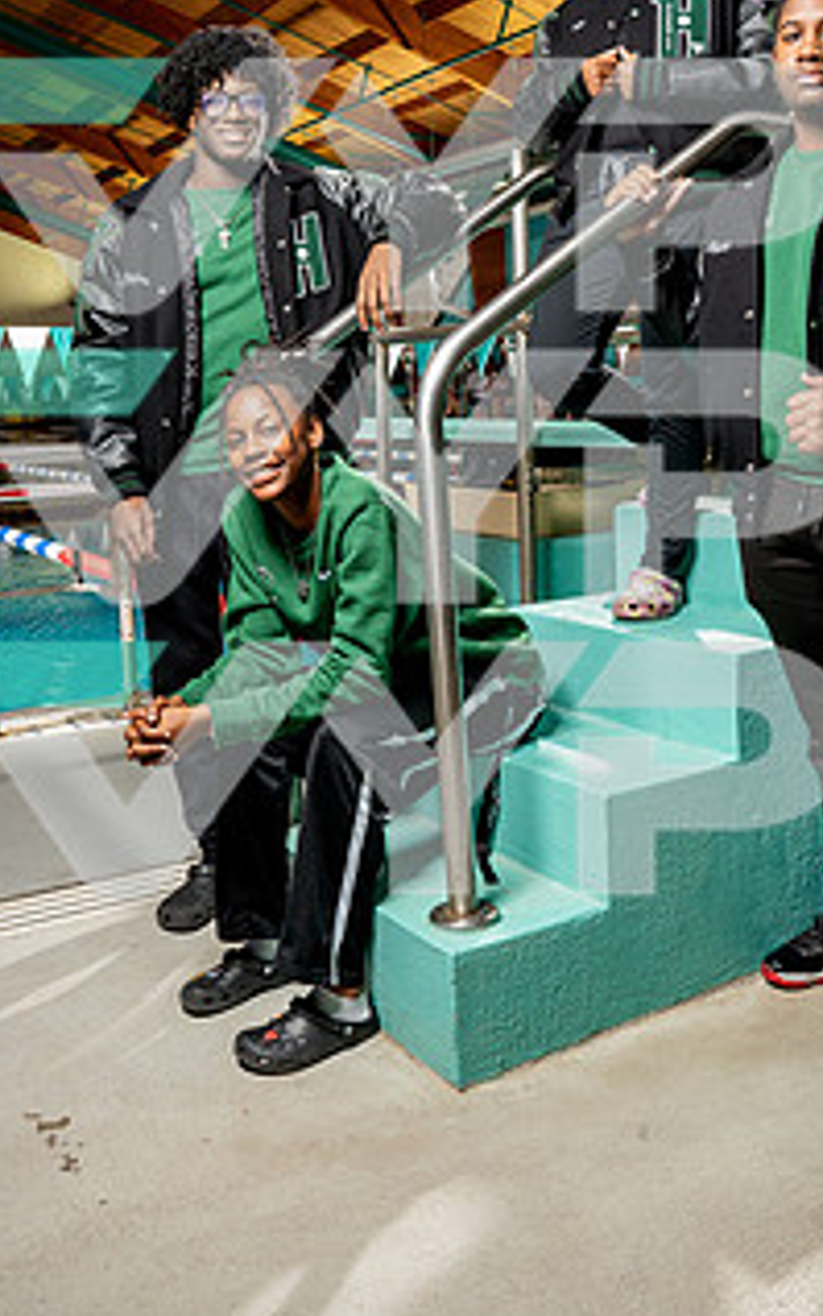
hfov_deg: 35.1
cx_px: 538
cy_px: 480
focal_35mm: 36
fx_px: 1291
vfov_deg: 53.3
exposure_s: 1/250
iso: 640
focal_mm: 25
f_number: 6.3
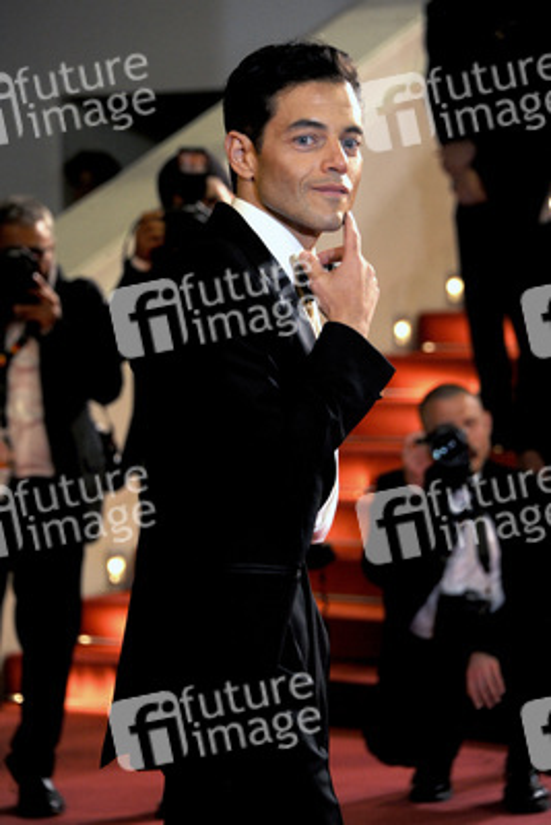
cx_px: 276
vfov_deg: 12.8
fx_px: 3670
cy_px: 412
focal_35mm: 160
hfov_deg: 8.6
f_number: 5.6
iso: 1250
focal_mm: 160
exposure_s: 1/250
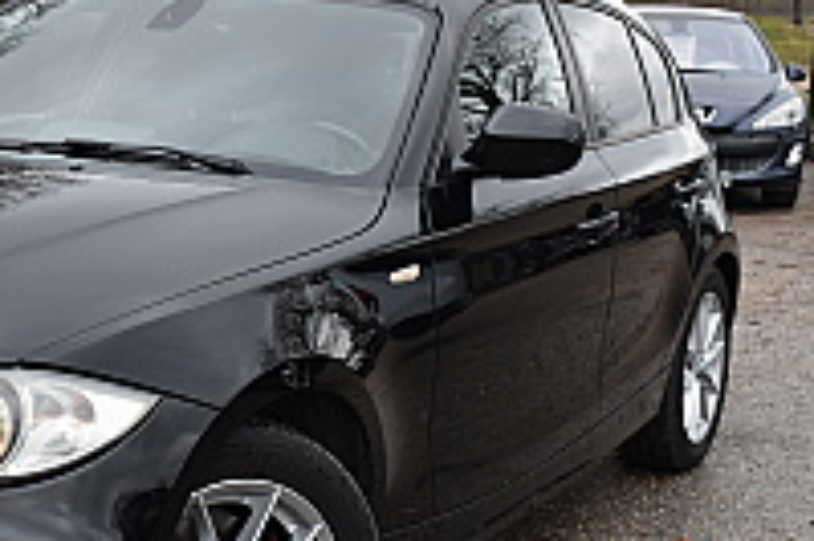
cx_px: 90
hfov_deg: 26.2
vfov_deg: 18.1
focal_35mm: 75
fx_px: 1694
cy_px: 319
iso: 400
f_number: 7.1
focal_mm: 25
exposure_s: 1/125
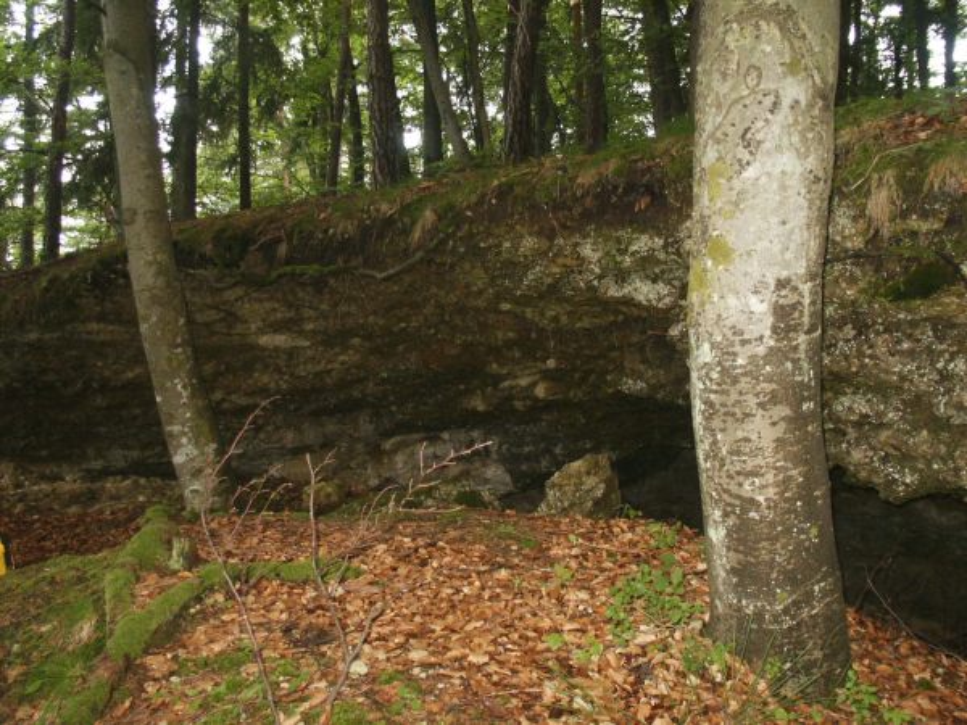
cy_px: 362
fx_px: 978
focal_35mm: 35
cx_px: 484
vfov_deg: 40.7
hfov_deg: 52.6
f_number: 3
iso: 200
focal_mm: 7.19
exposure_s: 1/45
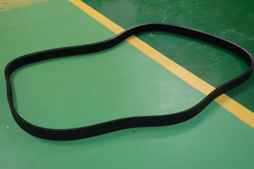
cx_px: 127
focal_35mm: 44
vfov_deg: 30.5
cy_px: 84
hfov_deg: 44.5
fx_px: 310
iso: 800
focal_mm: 16.17
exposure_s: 1/30
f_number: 2.8
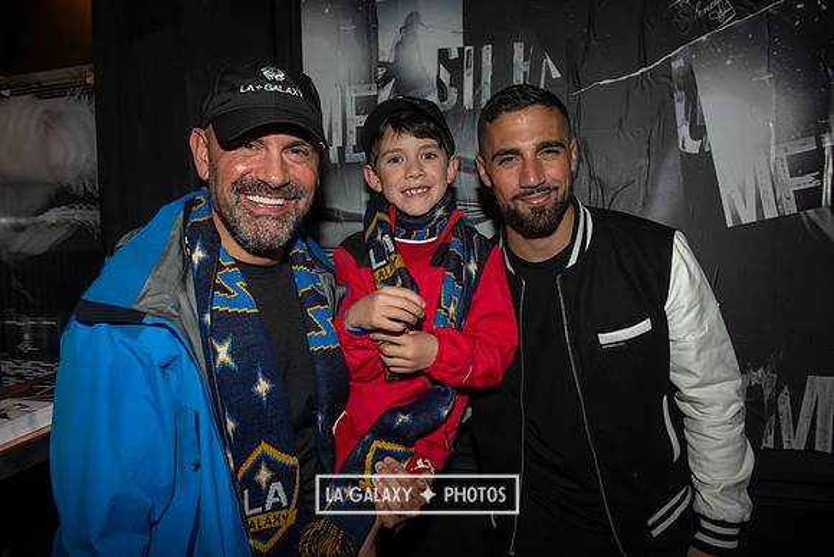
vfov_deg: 49.6
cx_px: 417
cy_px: 278
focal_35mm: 26
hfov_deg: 69.4
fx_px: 602
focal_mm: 26
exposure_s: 1/200
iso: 200
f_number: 5
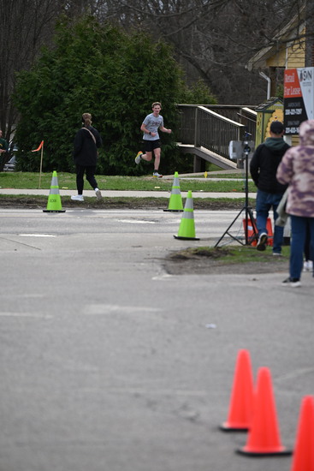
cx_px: 157
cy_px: 236
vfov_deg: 10.3
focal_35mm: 200
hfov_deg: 6.9
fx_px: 2615
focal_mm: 200
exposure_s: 1/1600
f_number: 4
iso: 560
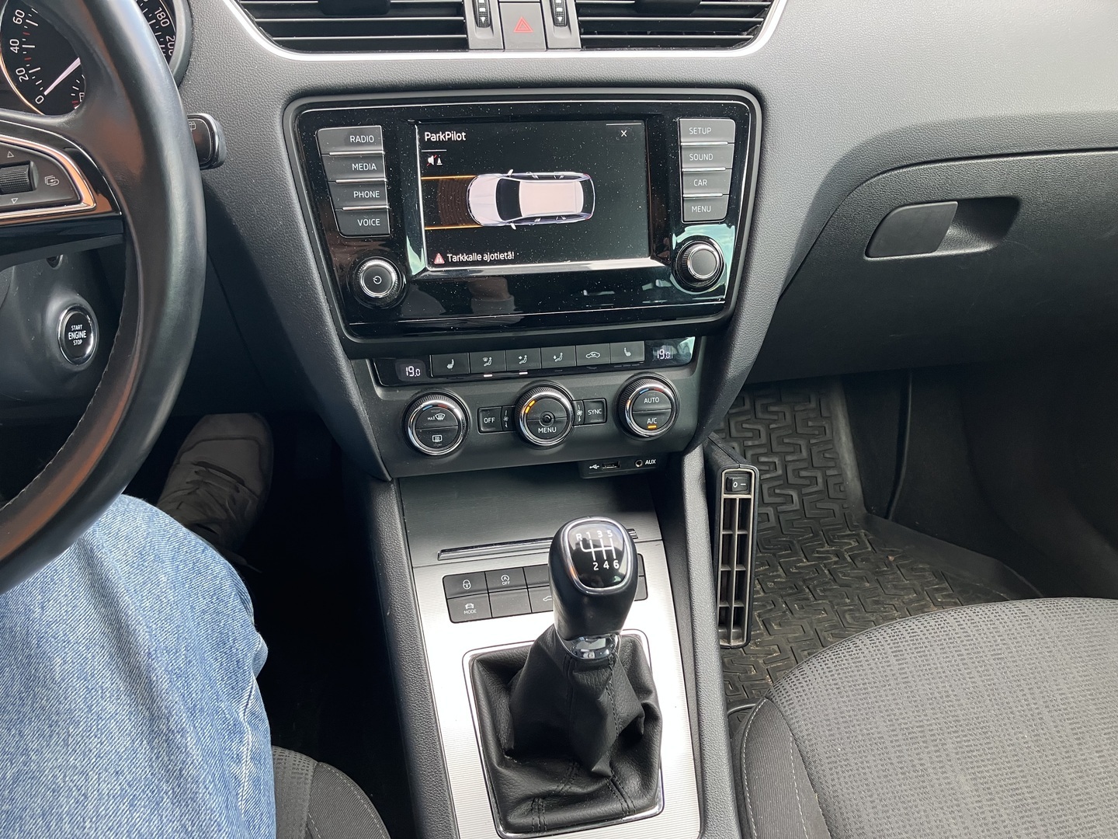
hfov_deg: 63.4
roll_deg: -1.9
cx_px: 559
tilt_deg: -34.1
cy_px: 420
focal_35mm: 28
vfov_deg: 49.7
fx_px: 904
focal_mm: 3.99
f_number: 1.8
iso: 64
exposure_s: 1/50
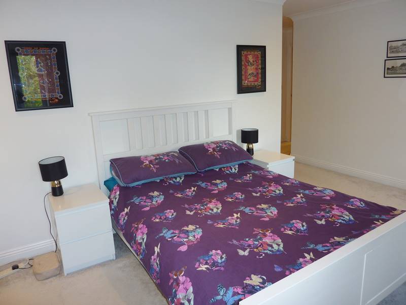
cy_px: 152
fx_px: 293
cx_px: 203
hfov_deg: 69.4
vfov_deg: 54.9
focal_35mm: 25
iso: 100
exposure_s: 1/30
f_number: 3.3
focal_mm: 4.1
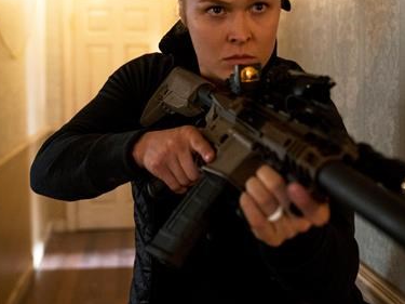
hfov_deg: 34.9
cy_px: 126
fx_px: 643
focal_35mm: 55
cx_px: 215
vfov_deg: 26.5
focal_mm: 33
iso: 3200
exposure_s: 1/160
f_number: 2.8
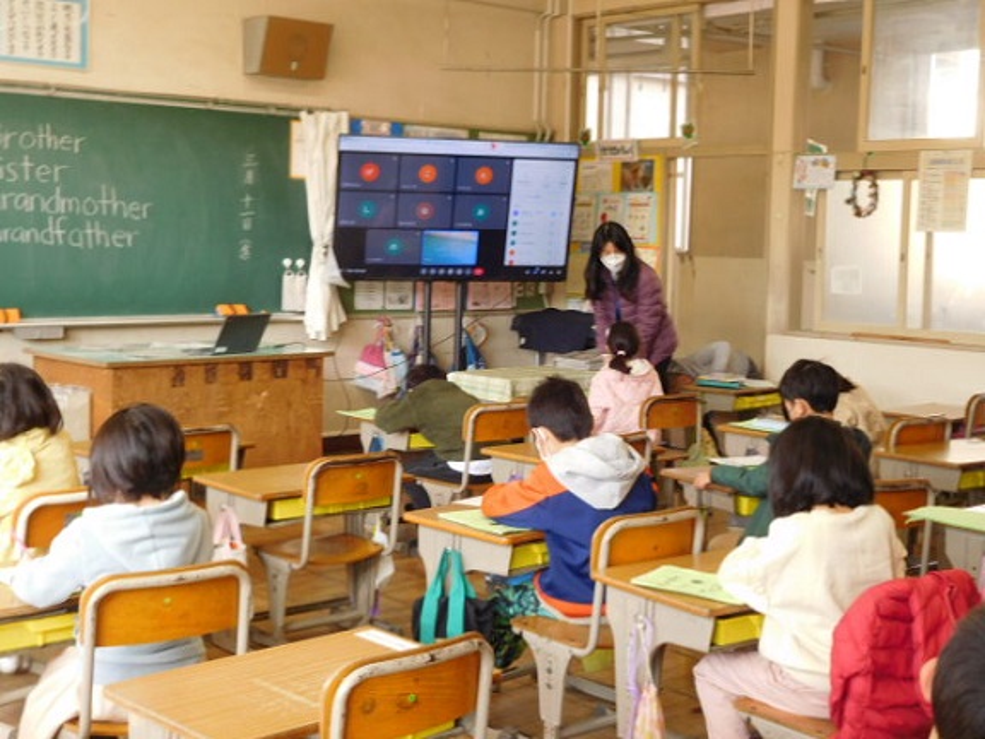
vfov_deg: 29.1
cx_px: 492
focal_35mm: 50
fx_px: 1423
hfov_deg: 38.2
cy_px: 370
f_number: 4.1
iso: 125
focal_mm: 8.9
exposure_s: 1/30
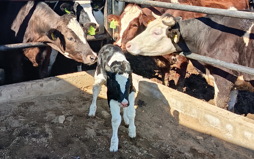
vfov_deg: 26.3
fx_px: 339
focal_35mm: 49
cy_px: 67
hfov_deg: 41.1
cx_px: 127
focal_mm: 5.27
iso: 50
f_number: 1.7
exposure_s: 1/245
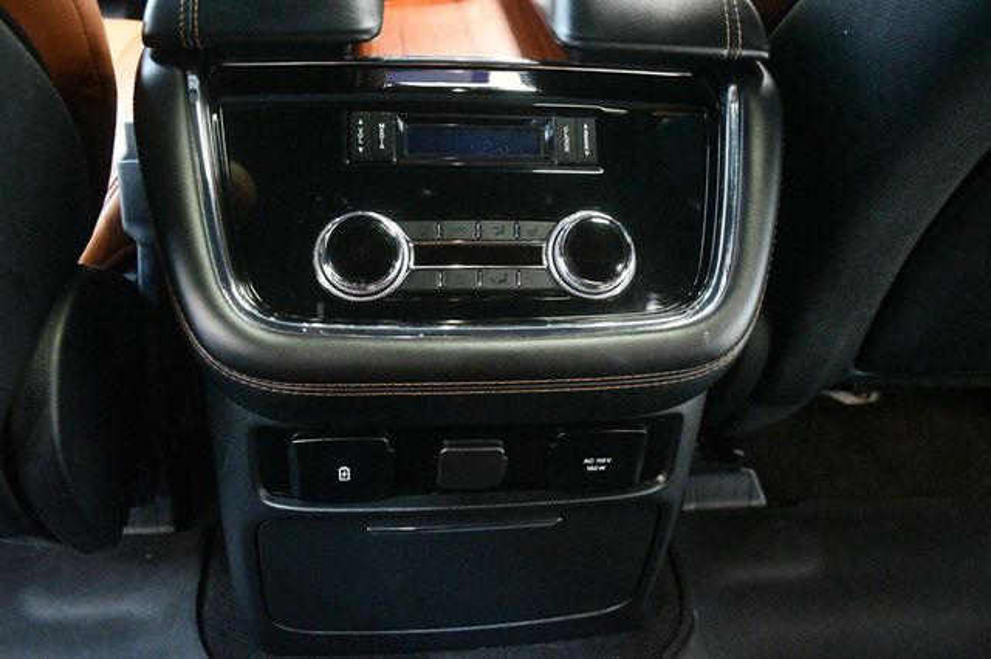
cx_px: 496
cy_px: 330
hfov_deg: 55.8
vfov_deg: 38.8
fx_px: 935
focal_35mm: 34
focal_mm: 23
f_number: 3.8
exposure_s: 1/40
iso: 12800
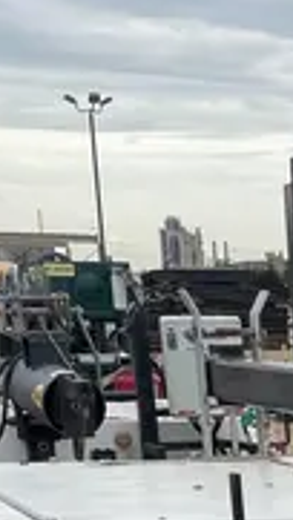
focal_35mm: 115
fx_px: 1586
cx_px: 569
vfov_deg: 16.0
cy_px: 909
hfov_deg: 9.9
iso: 32
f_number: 1.6
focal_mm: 4.2
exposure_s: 1/1473
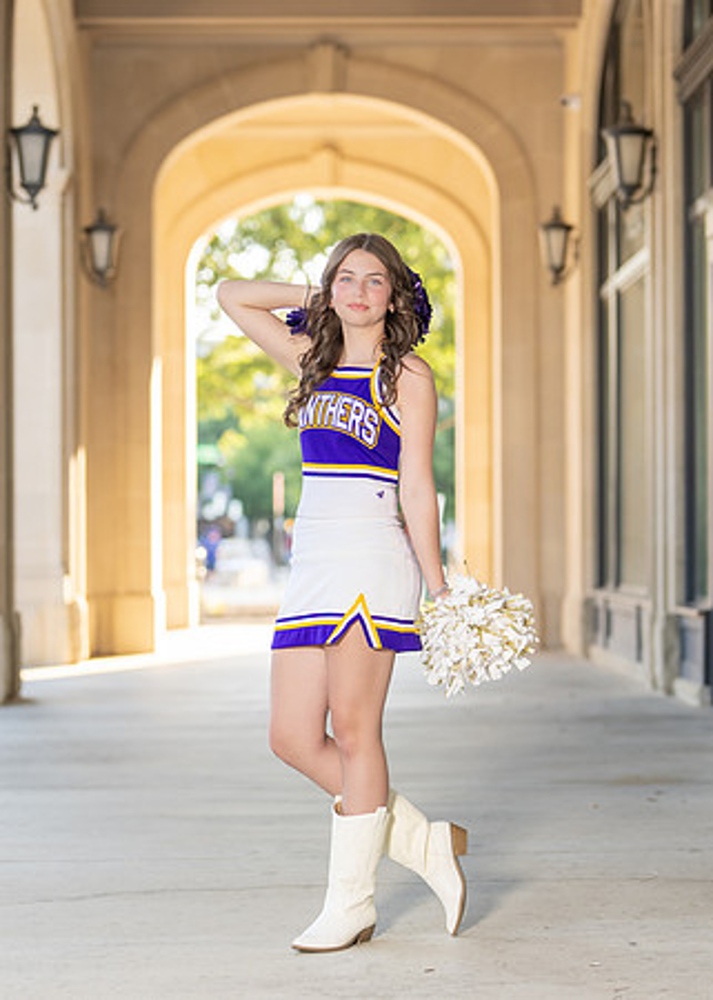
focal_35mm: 89
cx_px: 372
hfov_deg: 16.1
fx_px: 2513
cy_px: 555
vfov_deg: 22.5
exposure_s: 1/400
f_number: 1.6
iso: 100
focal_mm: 50
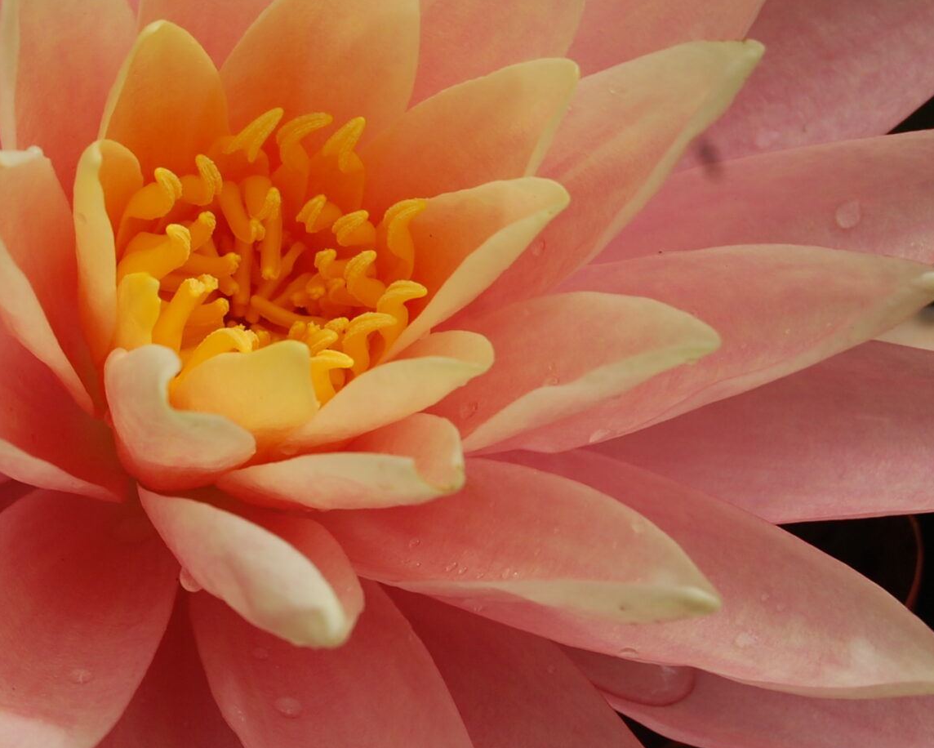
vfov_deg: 8.9
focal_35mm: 173
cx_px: 273
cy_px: 274
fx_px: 4785
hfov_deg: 11.1
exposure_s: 1/320
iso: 200
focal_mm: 55
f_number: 9
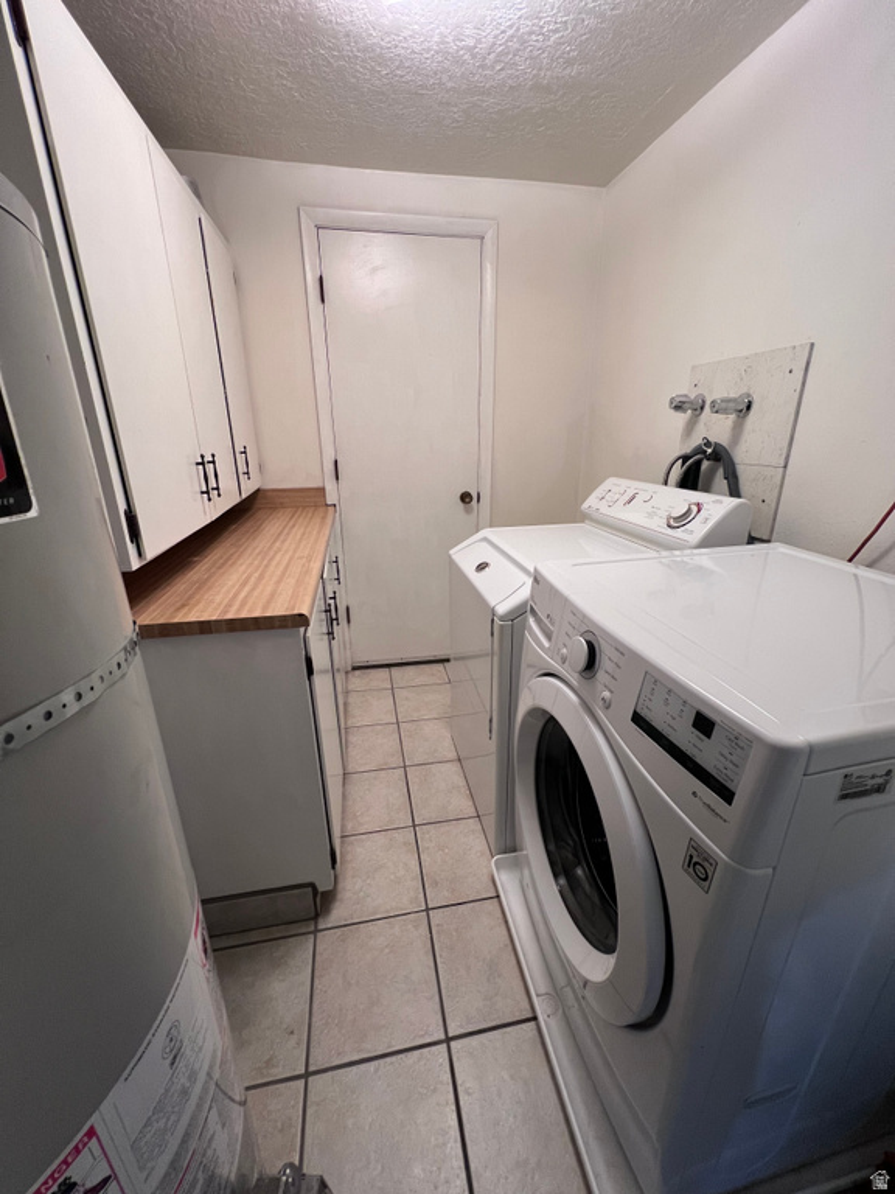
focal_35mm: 13
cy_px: 597
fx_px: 448
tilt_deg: -20.0
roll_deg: +0.7
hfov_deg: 89.9
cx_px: 448
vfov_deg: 106.2
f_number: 1.8
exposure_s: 1/60
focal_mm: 1.57
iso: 160
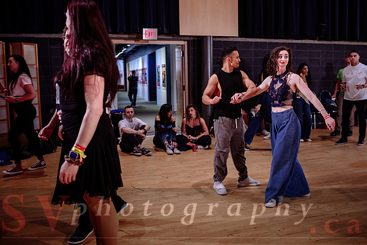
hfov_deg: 59.1
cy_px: 112
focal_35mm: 32
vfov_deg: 41.5
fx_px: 323
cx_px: 204
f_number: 2
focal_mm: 28
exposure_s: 1/250
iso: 1250
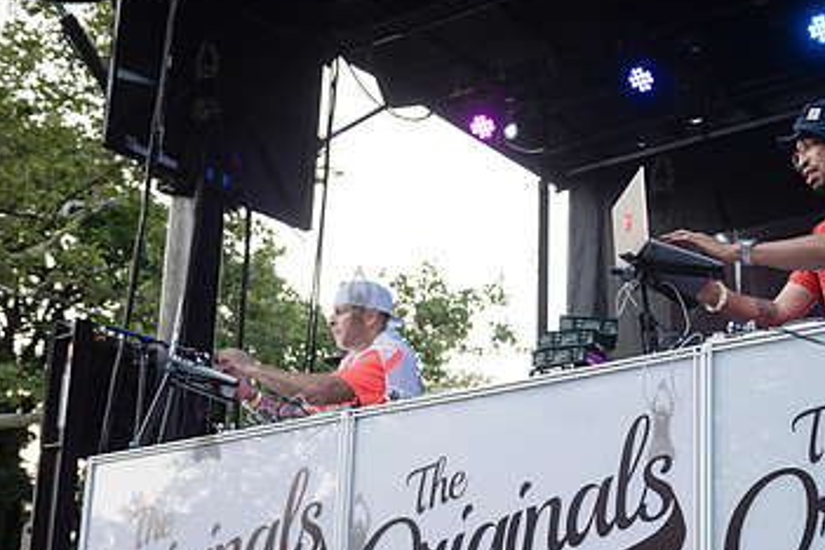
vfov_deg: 21.0
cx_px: 660
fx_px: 1467
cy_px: 420
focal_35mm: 64
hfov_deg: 30.6
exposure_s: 1/640
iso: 1000
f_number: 4
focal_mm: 35
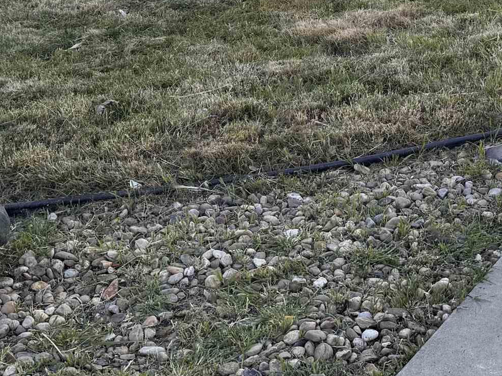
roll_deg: +1.3
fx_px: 1088
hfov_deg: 25.7
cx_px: 375
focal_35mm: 75
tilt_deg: -4.1
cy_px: -30
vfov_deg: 18.9
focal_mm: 6.76
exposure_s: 1/1042
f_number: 1.78
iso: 80
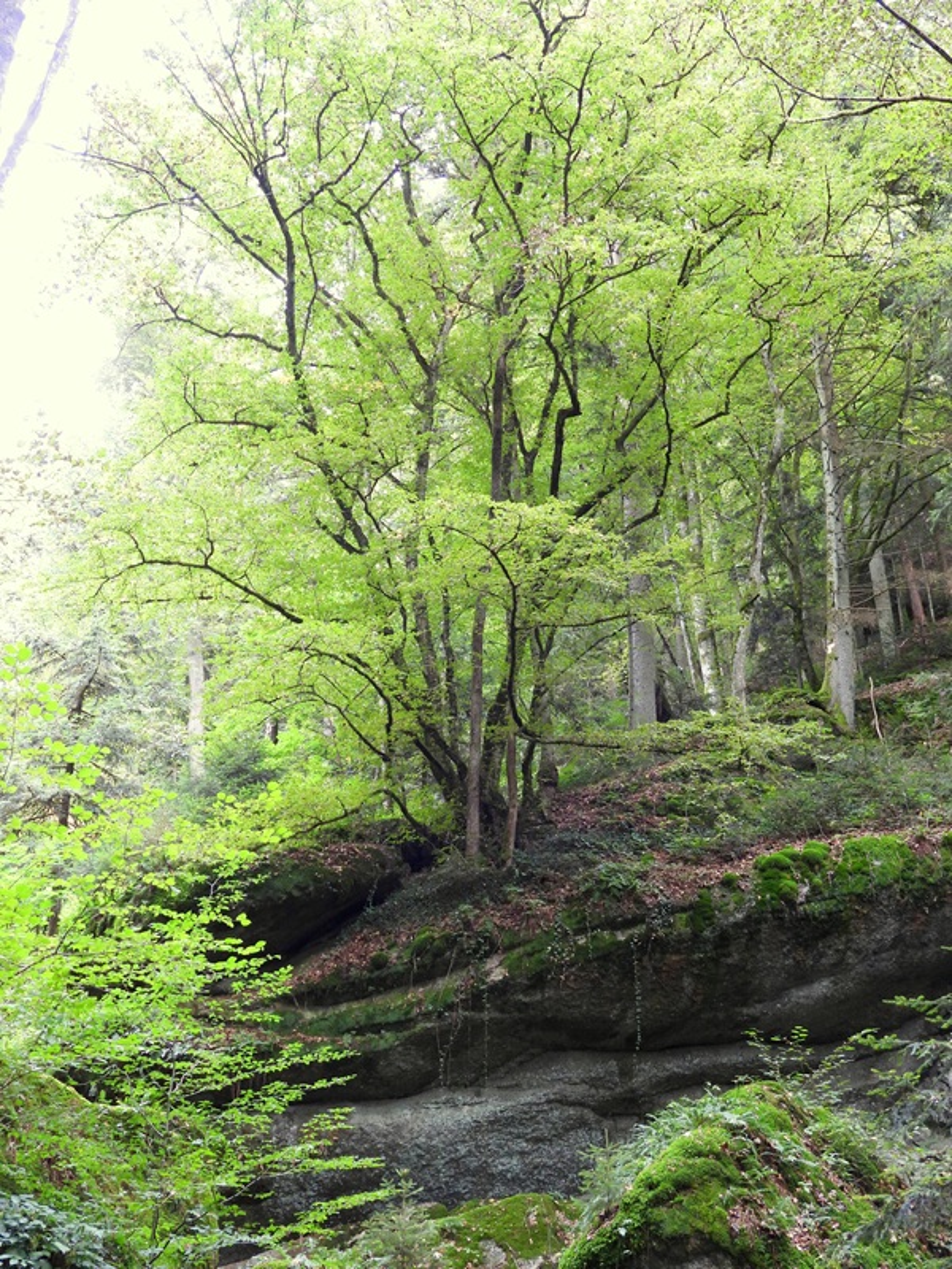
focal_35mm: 43
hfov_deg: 33.6
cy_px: 634
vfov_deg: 43.9
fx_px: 1577
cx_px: 476
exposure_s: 1/30
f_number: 3.2
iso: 160
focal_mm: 7.7
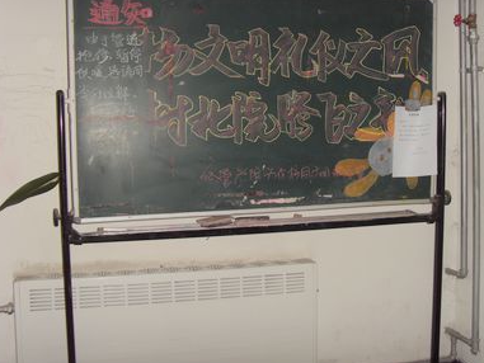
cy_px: 173
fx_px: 601
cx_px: 253
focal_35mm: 43
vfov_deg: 33.6
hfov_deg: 43.8
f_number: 3.5
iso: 120
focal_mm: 6.6
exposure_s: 1/45
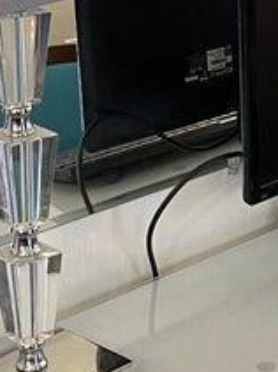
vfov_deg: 15.6
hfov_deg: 11.6
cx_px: 297
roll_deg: +0.2
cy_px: 115
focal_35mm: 126
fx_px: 1351
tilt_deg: -17.0
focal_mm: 4.2
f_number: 1.6
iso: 160
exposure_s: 1/60
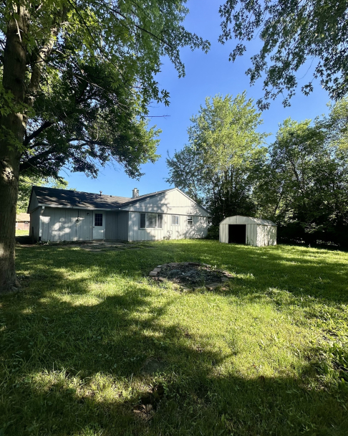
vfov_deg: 96.8
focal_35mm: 15
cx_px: 175
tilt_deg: +4.2
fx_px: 193
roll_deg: -0.7
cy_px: 220
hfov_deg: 84.0
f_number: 2.2
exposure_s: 1/543
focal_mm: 2.22
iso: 40
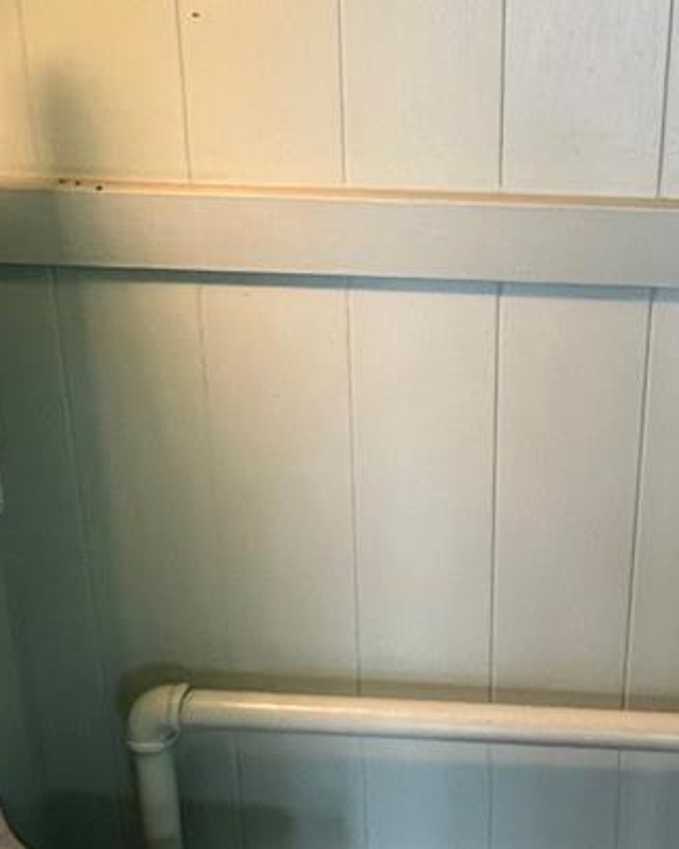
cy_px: 466
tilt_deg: -18.1
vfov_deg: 47.9
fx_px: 954
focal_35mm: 38
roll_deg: -2.0
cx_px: 520
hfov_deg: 38.0
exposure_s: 1/60
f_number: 1.8
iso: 160
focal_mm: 1.57
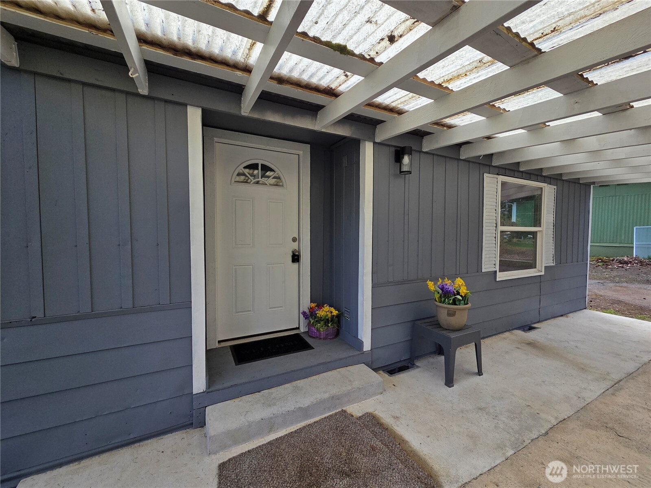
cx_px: 326
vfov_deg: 89.9
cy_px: 244
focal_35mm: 13
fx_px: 244
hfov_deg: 106.2
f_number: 2.2
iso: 160
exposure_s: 1/2000
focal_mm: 2.2
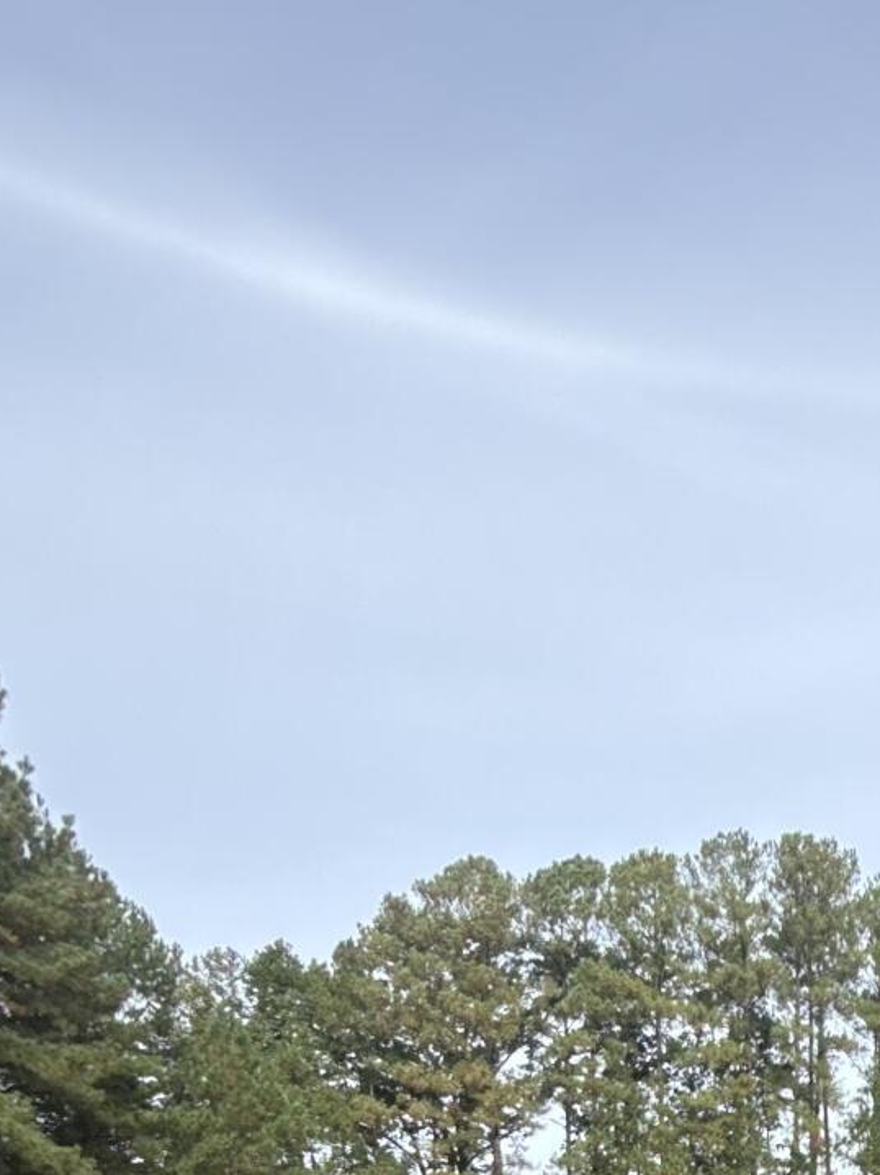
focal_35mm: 39
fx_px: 1323
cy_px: 1453
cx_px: 967
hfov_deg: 32.4
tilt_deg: -17.2
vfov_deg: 35.8
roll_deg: -2.8
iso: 64
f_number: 2.2
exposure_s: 1/672
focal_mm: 2.22
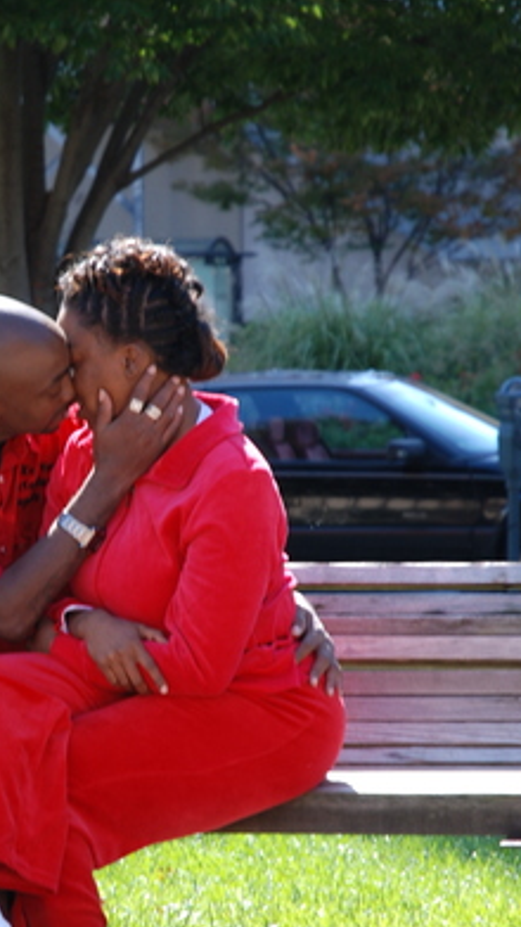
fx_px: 4837
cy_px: 536
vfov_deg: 10.9
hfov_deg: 6.1
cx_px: 13
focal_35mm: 197
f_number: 4.5
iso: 100
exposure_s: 1/100
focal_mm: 70
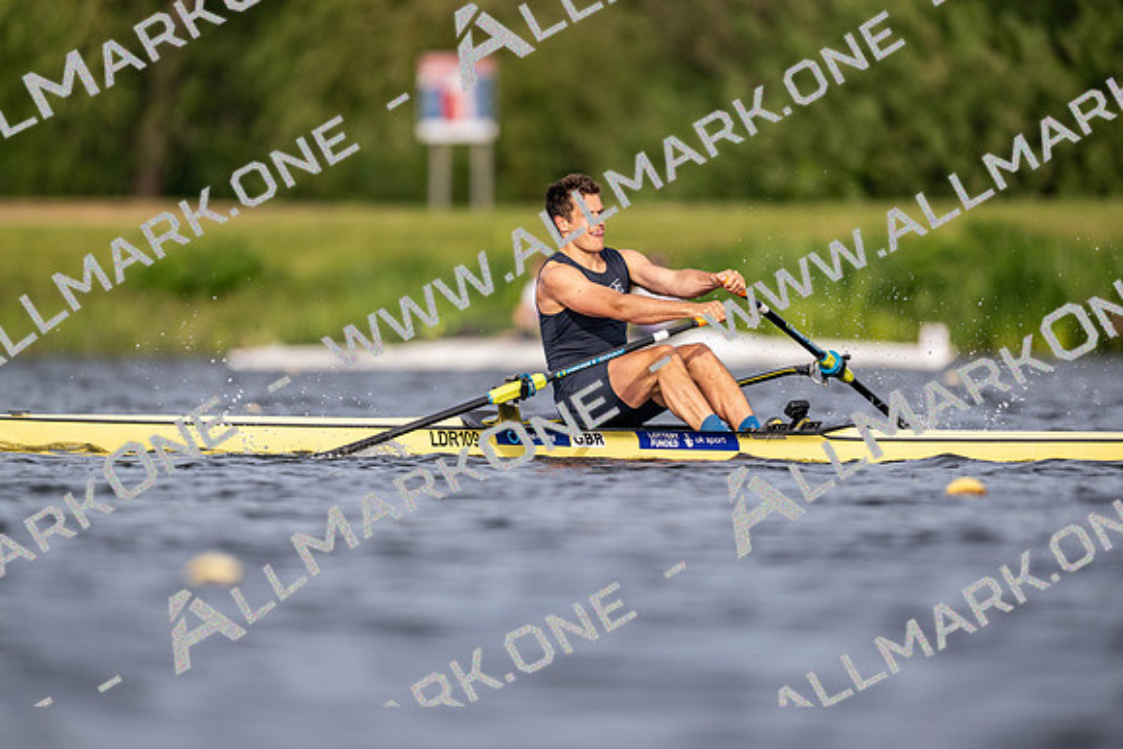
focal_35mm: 600
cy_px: 374
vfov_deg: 2.3
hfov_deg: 3.4
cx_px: 562
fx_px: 18720
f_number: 4
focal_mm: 600
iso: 360
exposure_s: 1/2500
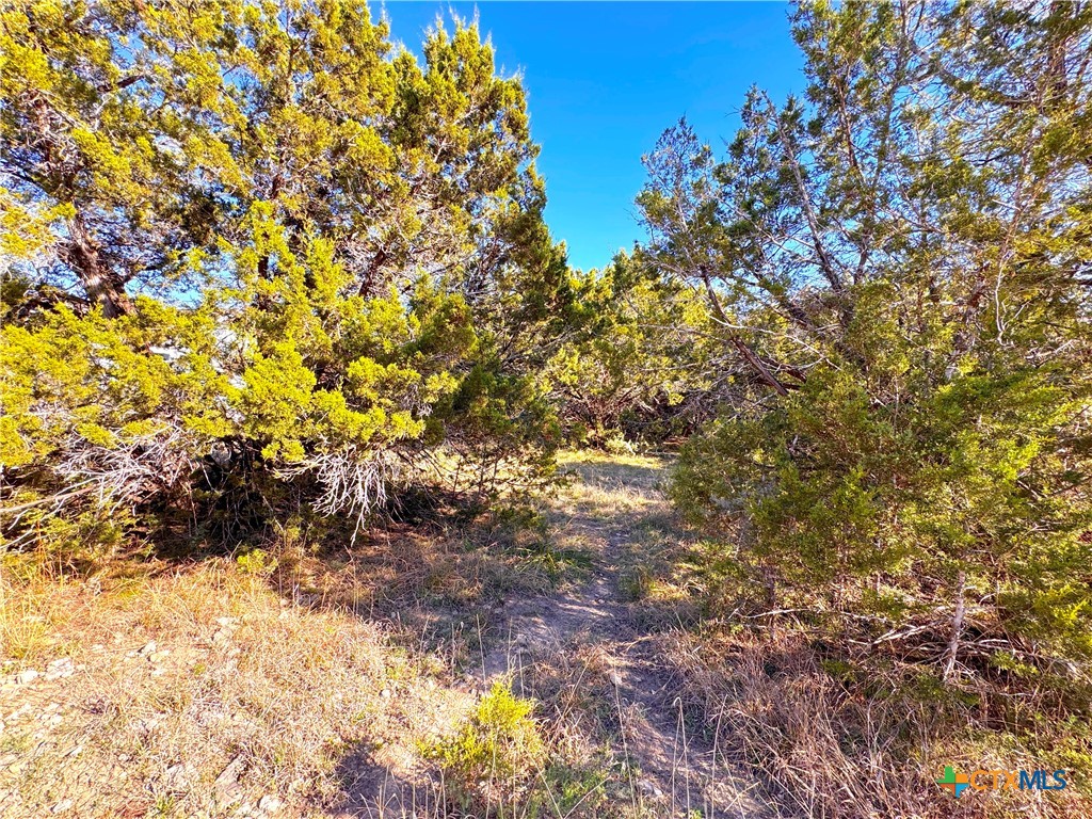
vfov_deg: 85.7
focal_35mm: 14
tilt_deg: -4.7
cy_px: 410
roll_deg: -0.1
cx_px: 546
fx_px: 442
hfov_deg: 102.1
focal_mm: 2.22
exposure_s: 1/235
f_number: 2.2
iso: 40
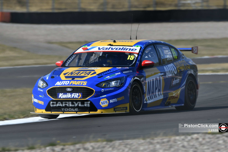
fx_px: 3419
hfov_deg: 3.8
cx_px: 114
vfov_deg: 2.5
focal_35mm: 540
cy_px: 76
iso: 100
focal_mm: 360
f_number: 6.3
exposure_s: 1/250
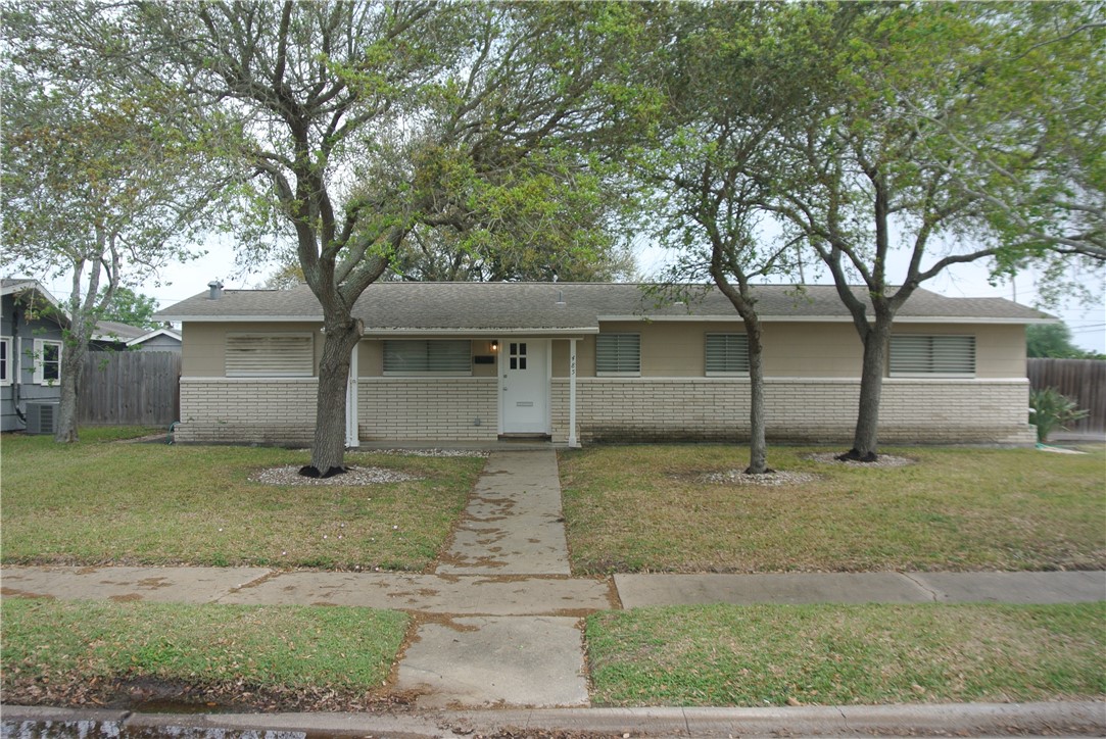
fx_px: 953
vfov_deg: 42.4
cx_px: 553
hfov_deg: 60.2
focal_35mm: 31
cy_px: 370
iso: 100
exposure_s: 1/400
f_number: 5
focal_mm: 11.8
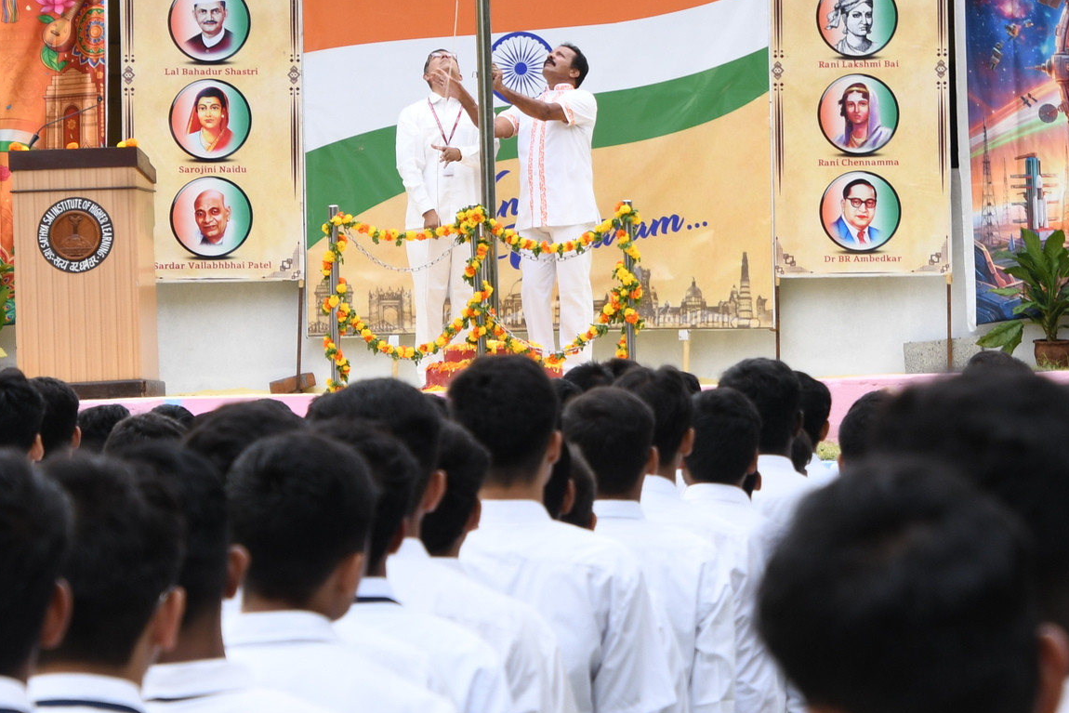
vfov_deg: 4.8
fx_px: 8552
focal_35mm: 288
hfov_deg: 7.1
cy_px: 9
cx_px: 746
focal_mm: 92
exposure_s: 1/160
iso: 320
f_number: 6.3
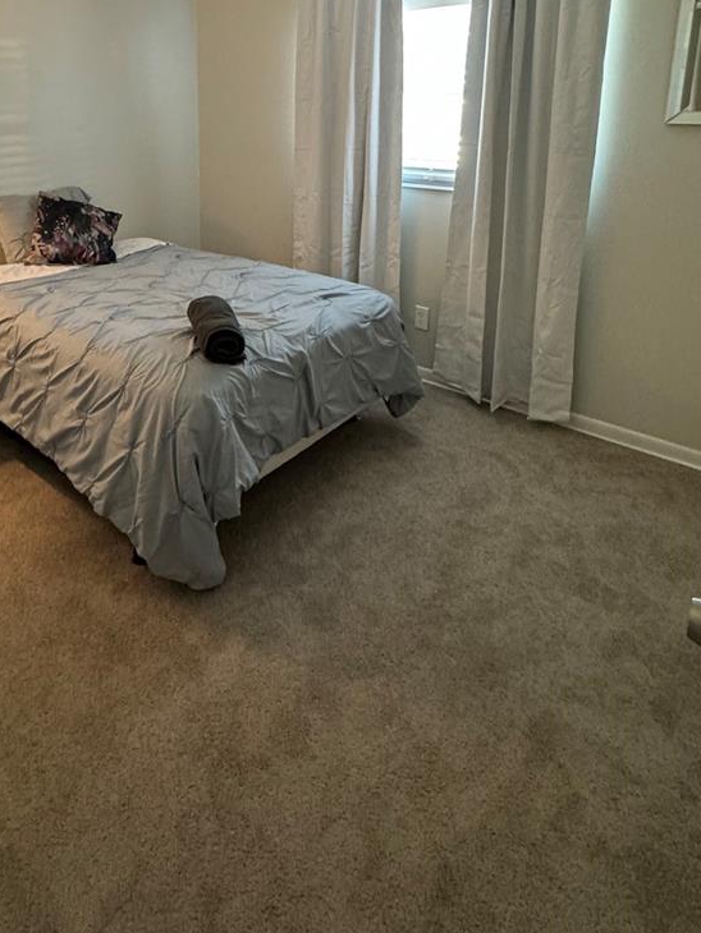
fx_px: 621
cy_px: 226
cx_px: 243
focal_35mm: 23
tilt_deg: -10.5
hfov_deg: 57.8
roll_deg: +0.7
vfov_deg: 68.8
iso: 500
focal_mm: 2.22
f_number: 2.2
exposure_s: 1/60
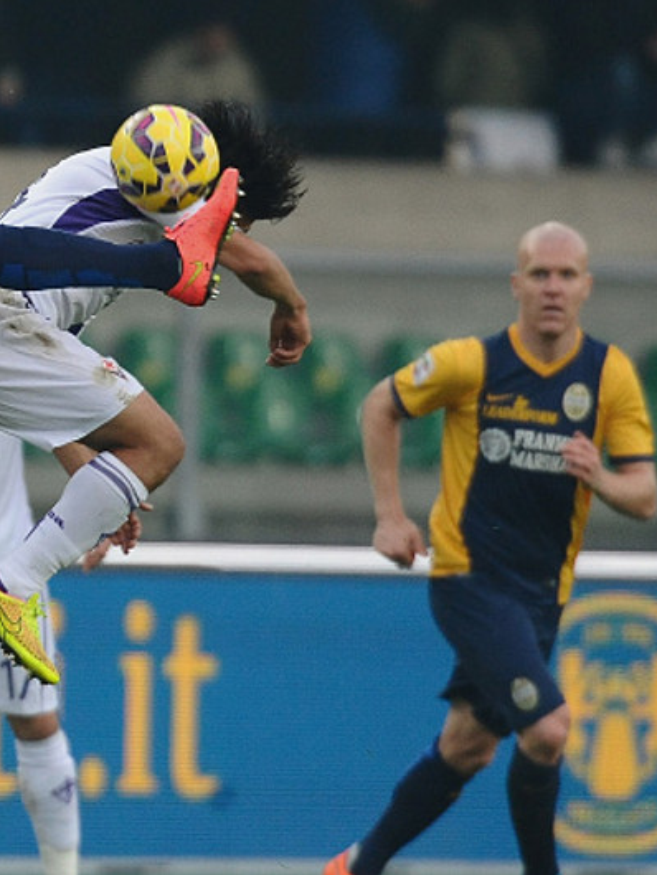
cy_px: 437
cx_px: 12
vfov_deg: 2.7
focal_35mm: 725
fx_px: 18332
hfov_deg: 2.1
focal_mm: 500
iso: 2000
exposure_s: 1/1000
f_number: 5
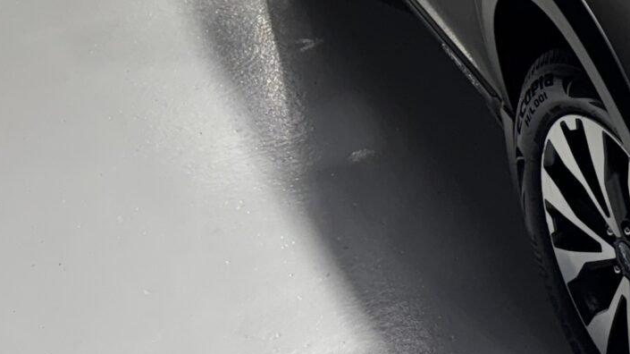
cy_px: -143
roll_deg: +3.2
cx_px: 995
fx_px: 1586
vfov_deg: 12.2
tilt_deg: -20.2
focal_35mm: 95
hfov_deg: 19.1
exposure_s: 1/100
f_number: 1.78
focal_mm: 6.76
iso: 80
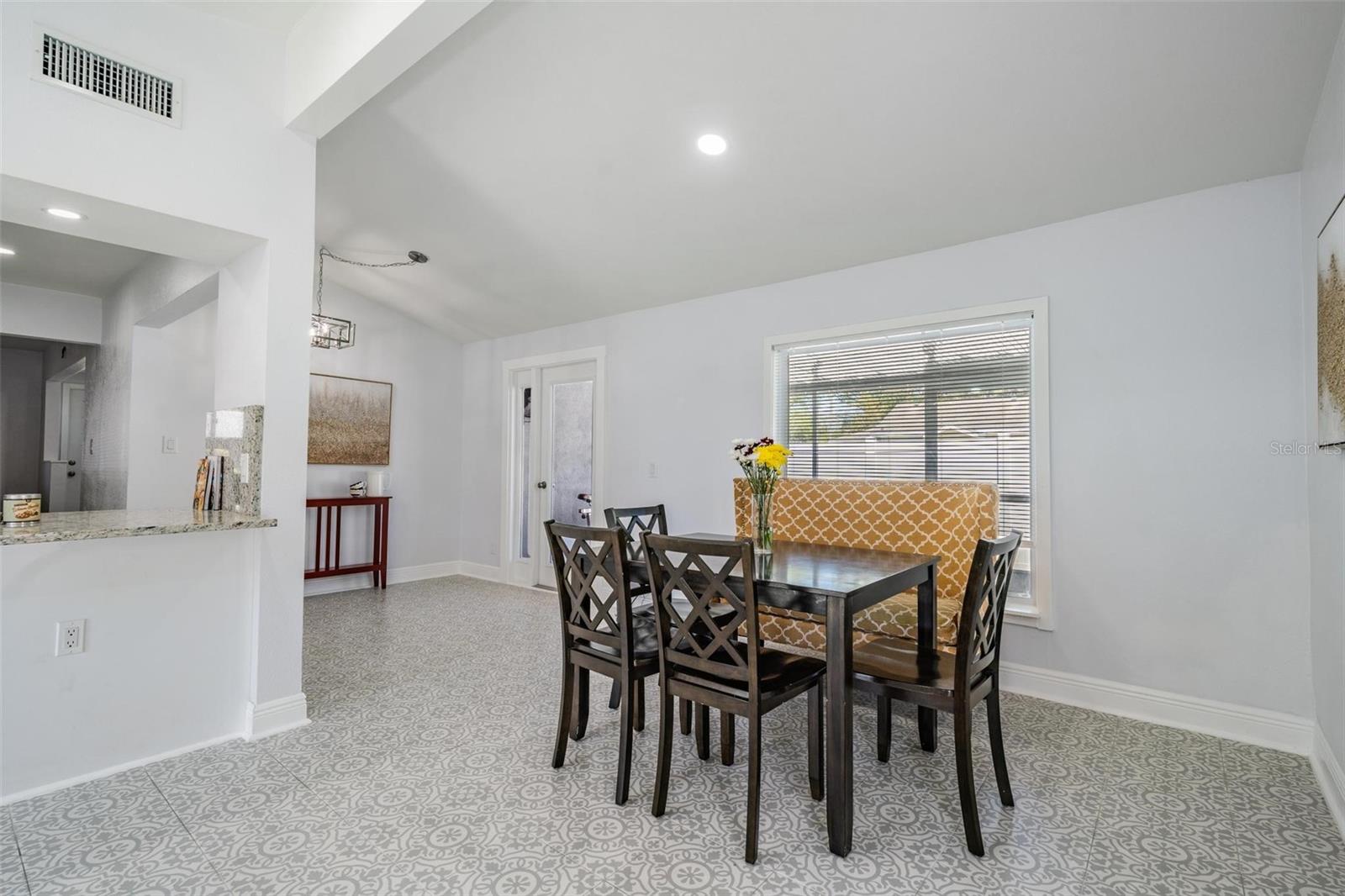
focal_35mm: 16
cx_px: 672
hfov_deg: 96.7
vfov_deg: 73.7
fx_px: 598
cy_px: 448
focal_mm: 16
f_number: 7.1
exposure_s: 1/15
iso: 100
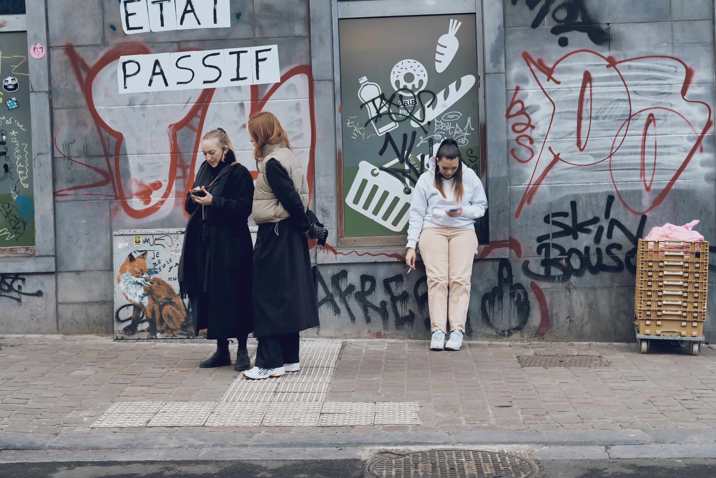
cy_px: 226
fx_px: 1233
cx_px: 381
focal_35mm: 62
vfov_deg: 21.9
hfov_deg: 32.4
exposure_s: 1/320
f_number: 5.6
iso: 800
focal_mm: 35
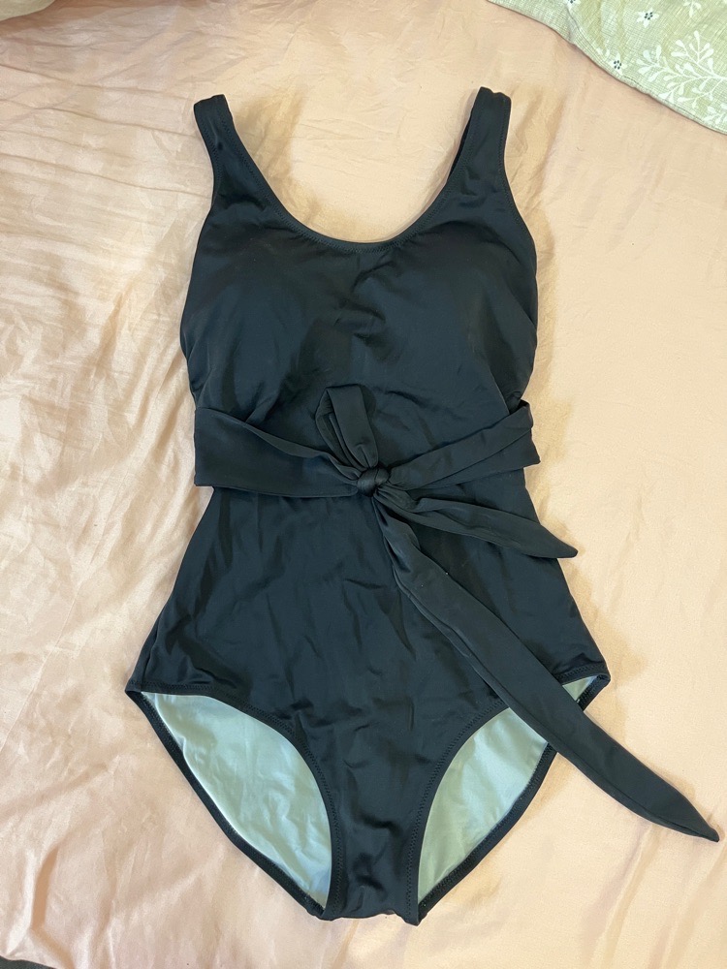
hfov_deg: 53.1
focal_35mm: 26
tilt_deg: -80.9
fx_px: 728
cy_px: 484
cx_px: 364
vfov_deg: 67.3
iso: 500
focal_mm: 5.1
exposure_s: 1/33
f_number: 1.6
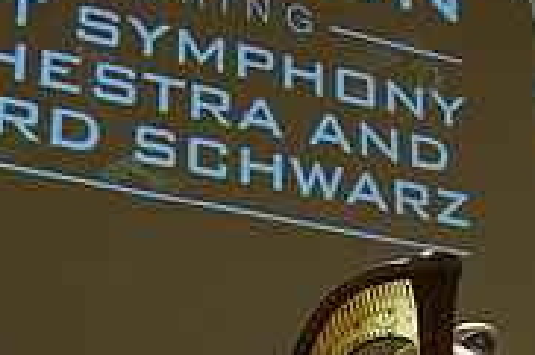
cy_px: 195
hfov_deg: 20.5
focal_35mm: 99
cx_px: 397
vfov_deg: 13.8
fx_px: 1470
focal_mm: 31
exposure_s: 1/200
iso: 2500
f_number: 4
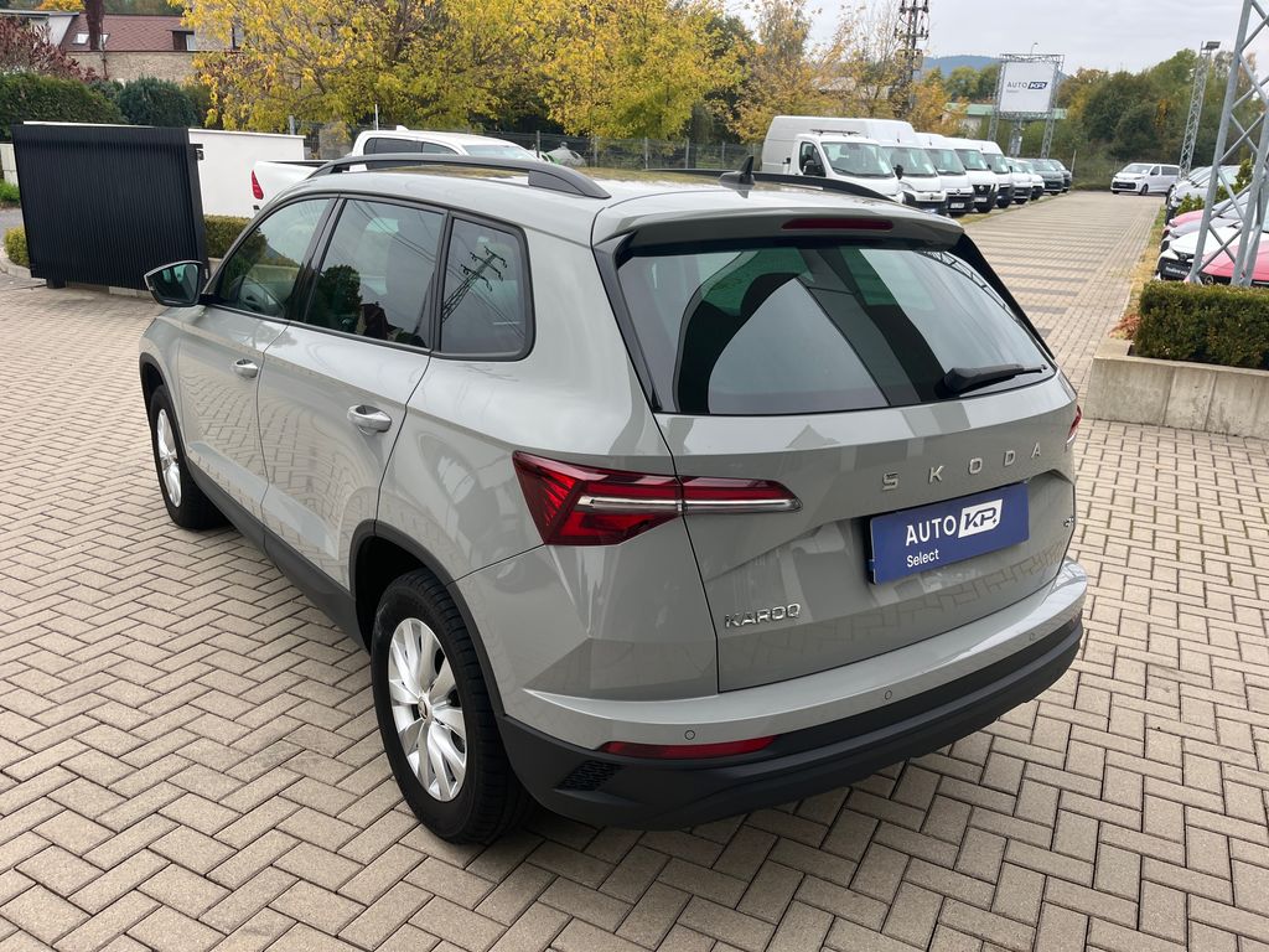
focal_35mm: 26
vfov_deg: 53.1
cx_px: 634
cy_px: 476
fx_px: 953
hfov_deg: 67.3
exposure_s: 1/532
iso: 50
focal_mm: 5.1
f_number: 1.6
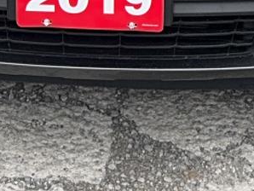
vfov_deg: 12.5
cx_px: 135
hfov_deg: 19.1
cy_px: -205
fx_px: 756
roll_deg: -1.1
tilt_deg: -14.5
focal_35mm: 103
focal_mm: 6.76
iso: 50
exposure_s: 1/2475
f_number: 1.78
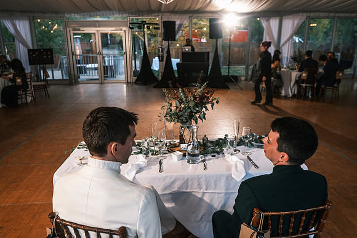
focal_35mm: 27
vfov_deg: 48.0
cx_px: 178
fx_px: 268
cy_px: 119
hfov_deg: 67.4
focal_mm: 18
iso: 640
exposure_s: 1/250
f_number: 3.2
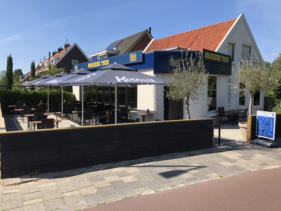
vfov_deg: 49.7
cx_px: 140
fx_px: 227
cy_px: 106
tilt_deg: -3.7
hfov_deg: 63.4
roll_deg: -0.4
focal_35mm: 28
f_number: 1.8
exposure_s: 1/1116
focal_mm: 3.99
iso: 20
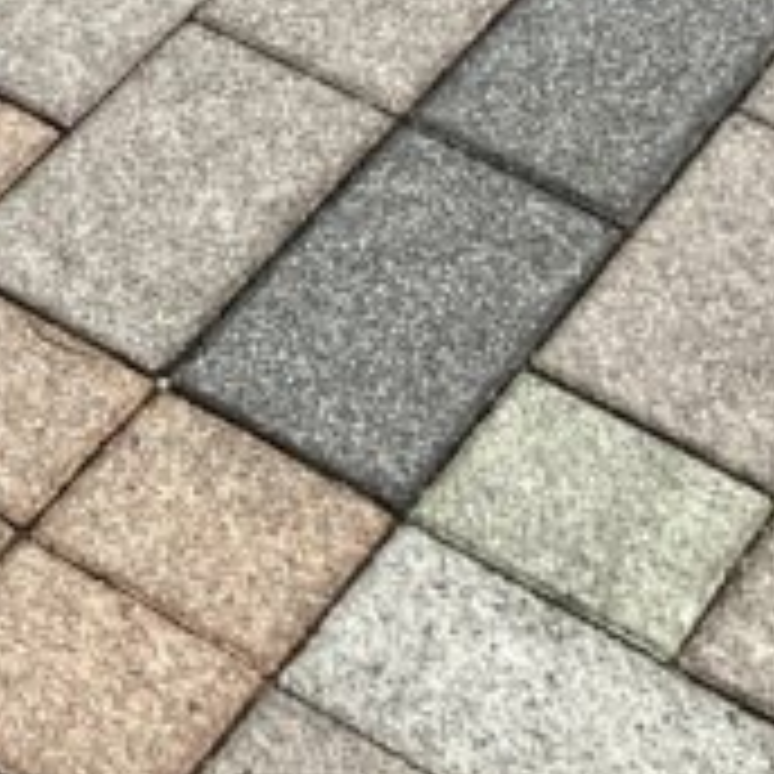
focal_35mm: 147
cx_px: -783
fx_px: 3719
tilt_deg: -22.7
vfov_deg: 10.6
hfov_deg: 10.8
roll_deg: -0.5
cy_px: -922
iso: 32
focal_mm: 3.99
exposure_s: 1/571
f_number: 1.8
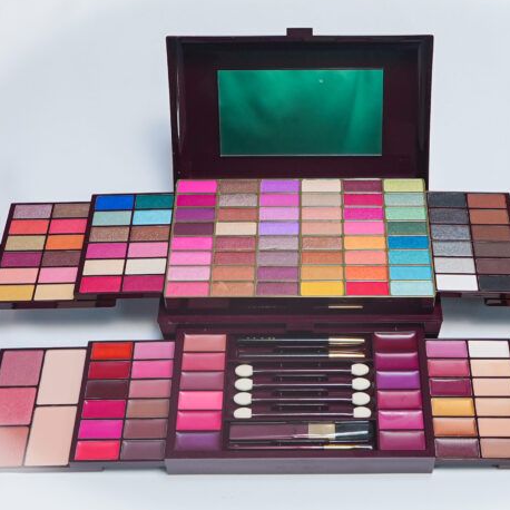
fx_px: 867
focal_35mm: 52
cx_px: 317
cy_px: 252
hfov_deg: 32.6
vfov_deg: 32.8
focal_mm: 27
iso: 800
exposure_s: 1/200
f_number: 5
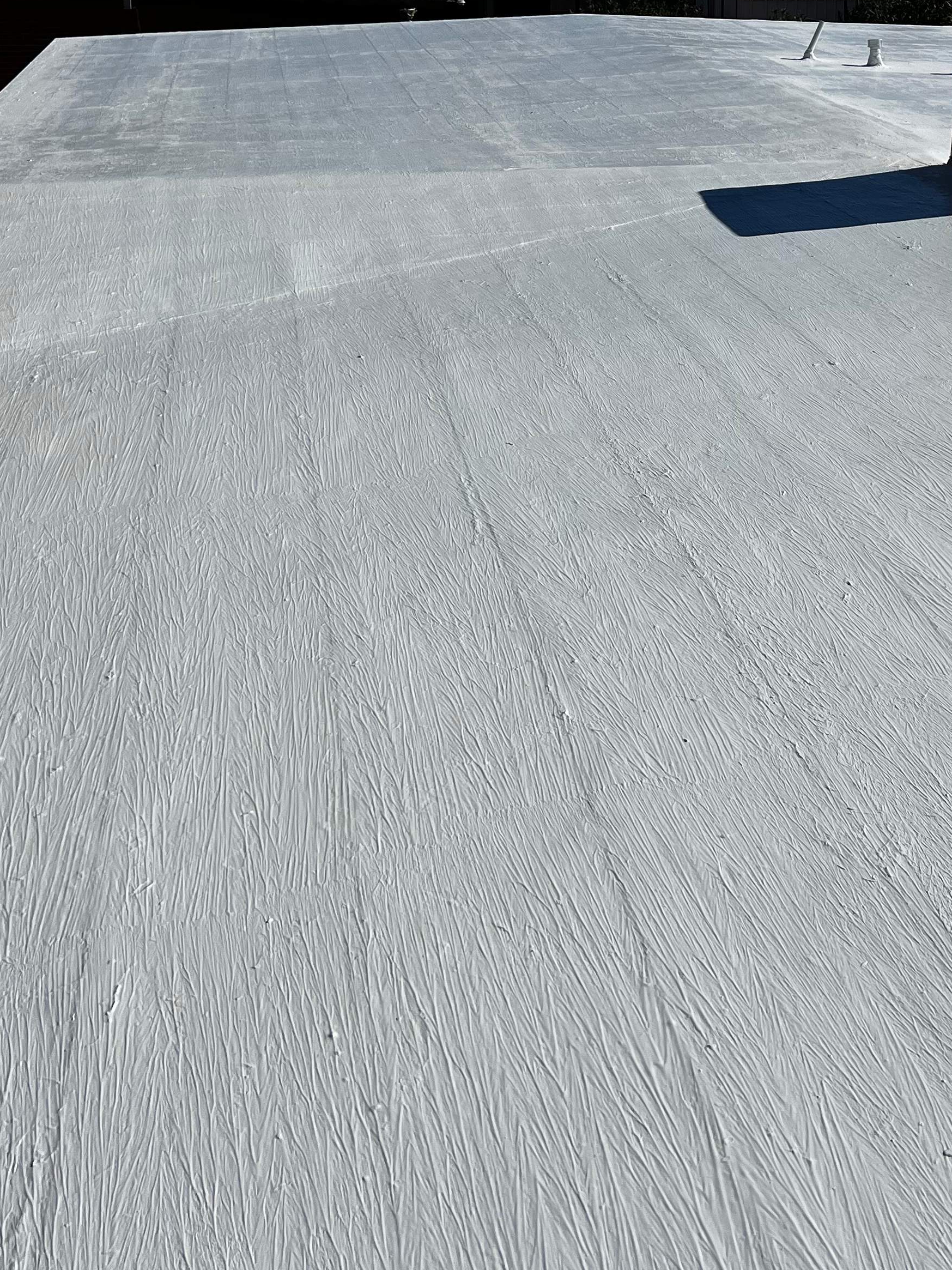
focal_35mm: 45
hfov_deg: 31.4
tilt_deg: -14.4
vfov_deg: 41.5
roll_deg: -2.5
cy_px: 419
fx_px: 1650
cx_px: 753
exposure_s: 1/16393
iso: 50
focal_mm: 5.7
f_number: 1.5
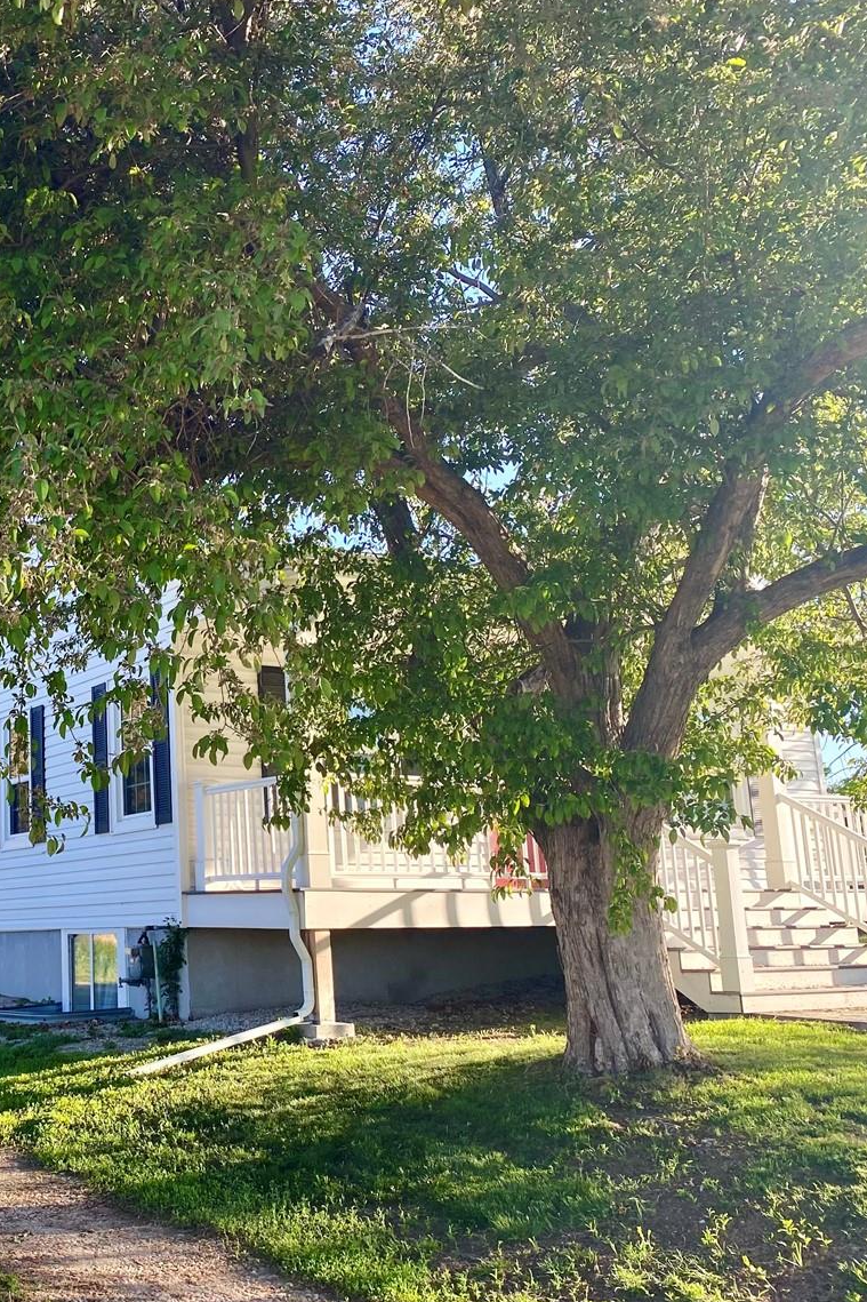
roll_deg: +0.6
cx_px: 70
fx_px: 1373
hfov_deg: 33.0
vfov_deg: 50.7
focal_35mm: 38
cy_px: 662
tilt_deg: +11.3
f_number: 1.8
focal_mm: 4.25
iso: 32
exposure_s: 1/456
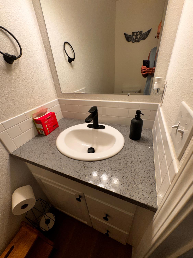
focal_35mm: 14
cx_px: 96
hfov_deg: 85.7
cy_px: 129
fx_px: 104
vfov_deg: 102.1
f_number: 2.2
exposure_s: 1/120
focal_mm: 2.22
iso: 80
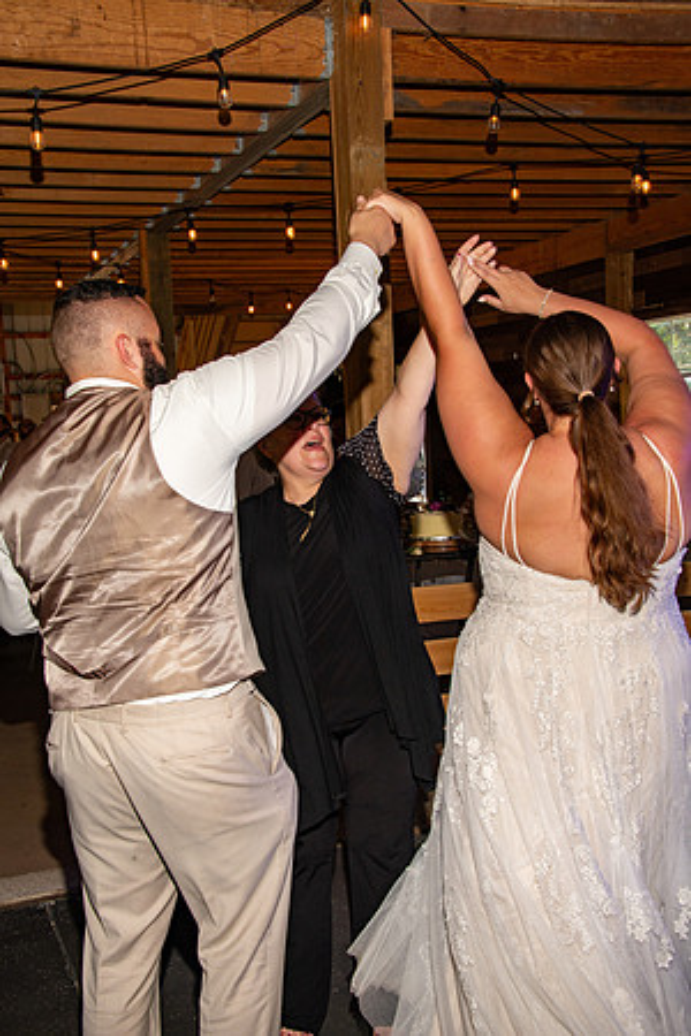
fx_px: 1267
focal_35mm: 44
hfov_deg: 30.5
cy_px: 518
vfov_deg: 44.5
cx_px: 346
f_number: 13
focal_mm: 44
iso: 400
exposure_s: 1/125
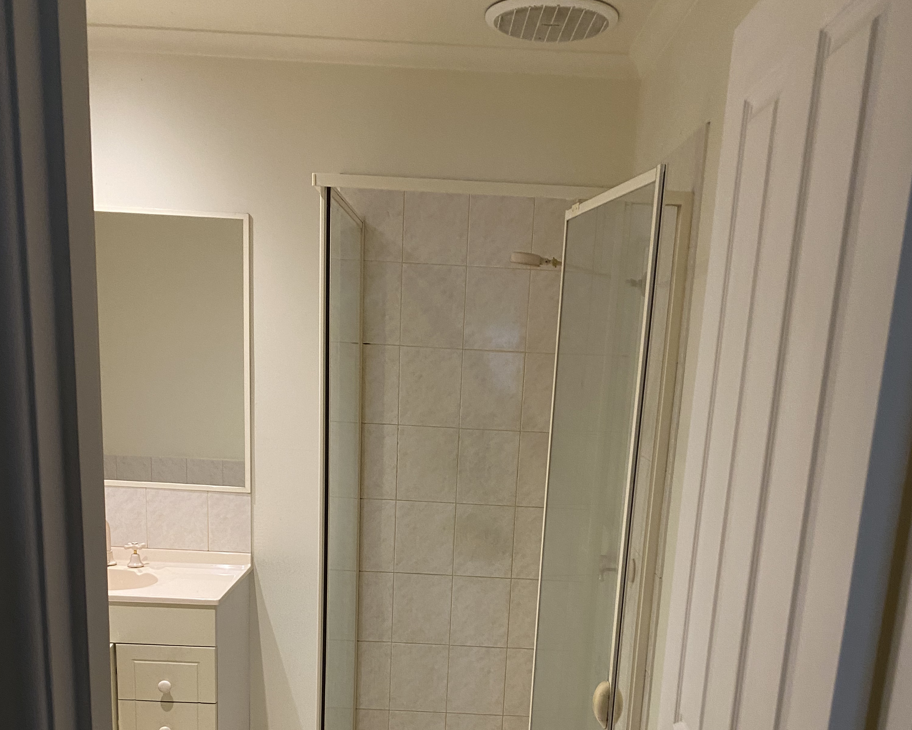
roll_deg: -4.4
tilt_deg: -11.0
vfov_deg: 41.9
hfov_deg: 52.8
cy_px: 555
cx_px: 454
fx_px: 918
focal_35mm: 34
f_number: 1.8
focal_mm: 4.25
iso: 125
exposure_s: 1/50
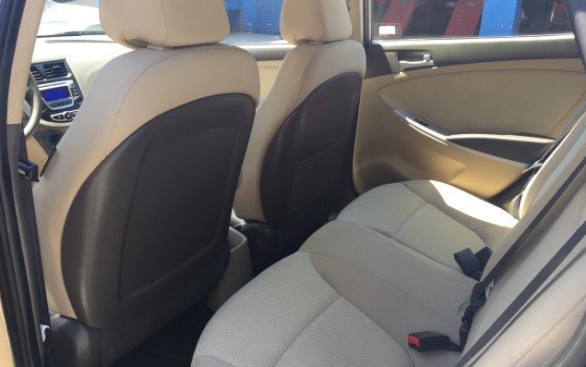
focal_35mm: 31
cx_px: 293
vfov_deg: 40.6
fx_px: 495
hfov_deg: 61.2
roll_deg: -3.0
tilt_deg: -20.5
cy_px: 186
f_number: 2.2
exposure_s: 1/130
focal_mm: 4.15
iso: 32
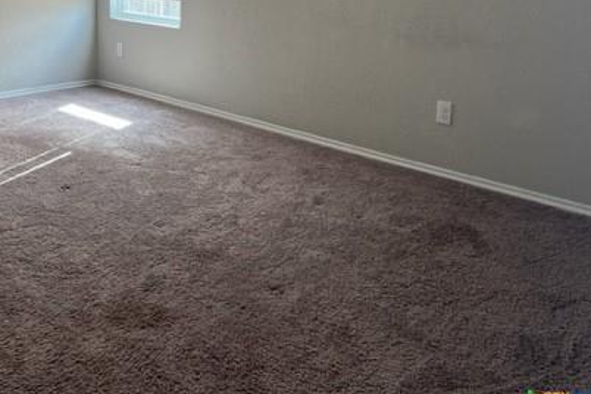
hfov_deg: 43.8
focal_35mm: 43
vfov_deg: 30.3
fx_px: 706
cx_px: 141
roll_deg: -0.3
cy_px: 66
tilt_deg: -9.1
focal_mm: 5.7
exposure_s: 1/144
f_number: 1.5
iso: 64
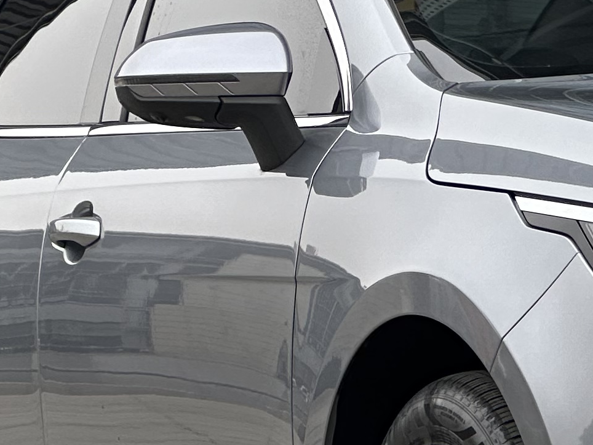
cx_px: 759
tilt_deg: +2.5
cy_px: 107
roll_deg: +2.1
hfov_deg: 6.1
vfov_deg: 4.6
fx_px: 5516
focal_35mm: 322
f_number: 2.8
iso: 32
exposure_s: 1/136
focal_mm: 9
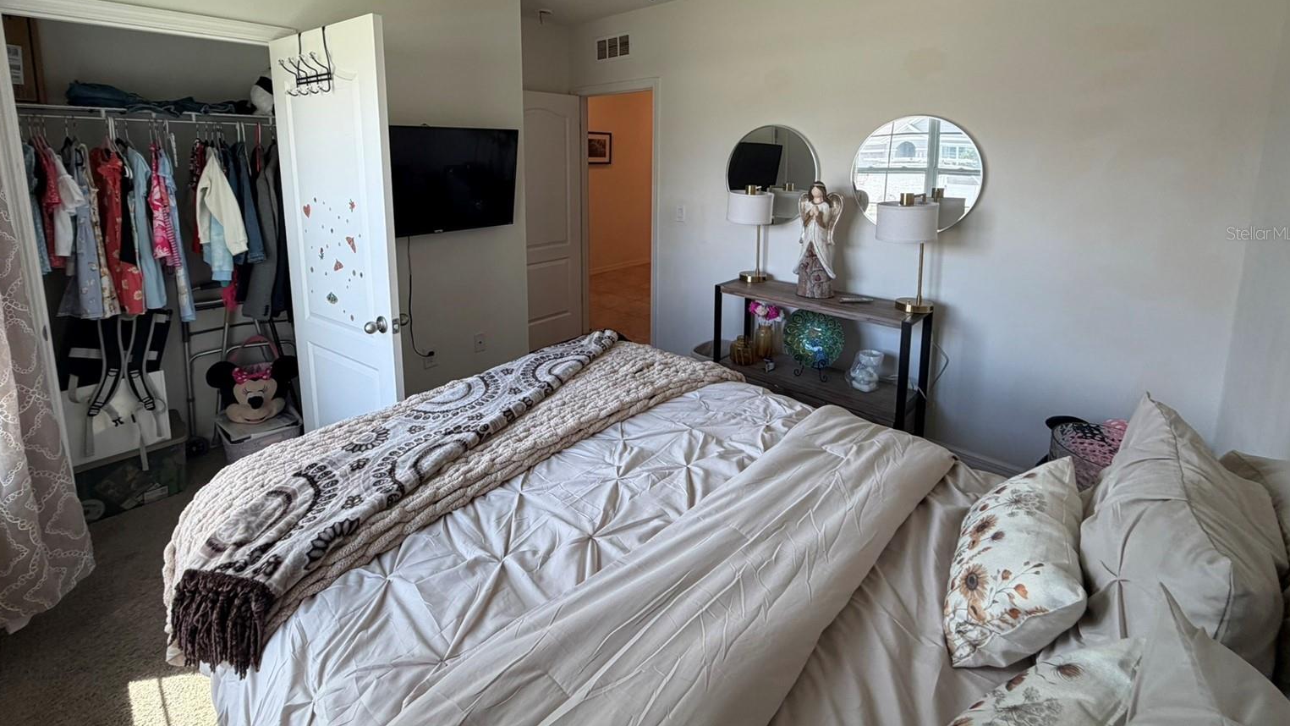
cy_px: 233
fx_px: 547
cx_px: 629
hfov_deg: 99.3
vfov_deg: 65.0
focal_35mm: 16
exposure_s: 1/120
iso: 80
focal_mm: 2.22
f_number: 2.2
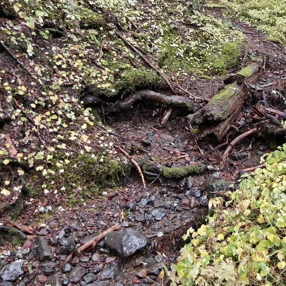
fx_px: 365
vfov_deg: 40.2
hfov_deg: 40.8
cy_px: 38
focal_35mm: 39
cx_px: 235
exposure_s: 1/82
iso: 4000
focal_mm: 2.3
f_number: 2
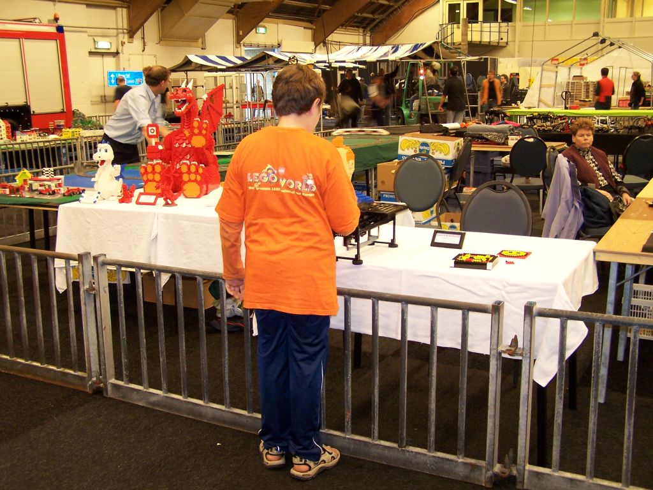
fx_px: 755
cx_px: 326
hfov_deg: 46.8
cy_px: 245
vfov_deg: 36.0
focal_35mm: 40
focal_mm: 6.7
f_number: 2.8
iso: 140
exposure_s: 1/6
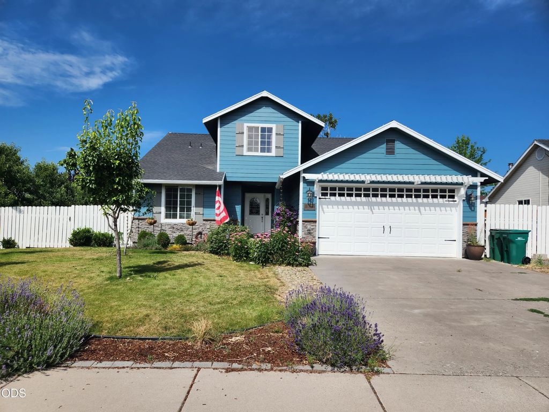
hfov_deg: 73.9
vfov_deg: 58.9
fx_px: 365
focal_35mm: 23
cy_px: 206
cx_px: 274
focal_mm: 5.4
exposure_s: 1/2723
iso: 20
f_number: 1.8
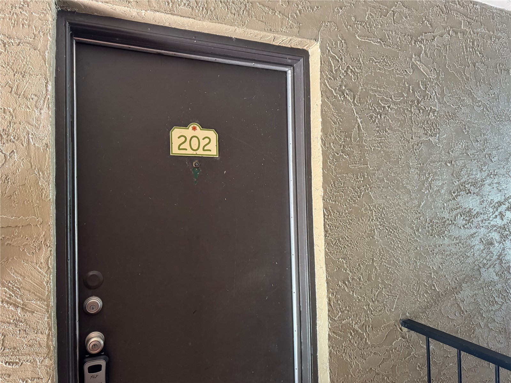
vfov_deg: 56.8
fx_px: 354
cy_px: 192
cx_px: 256
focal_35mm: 24
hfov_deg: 71.6
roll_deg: +2.0
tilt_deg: +0.5
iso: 400
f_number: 1.78
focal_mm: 6.76
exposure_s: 1/60
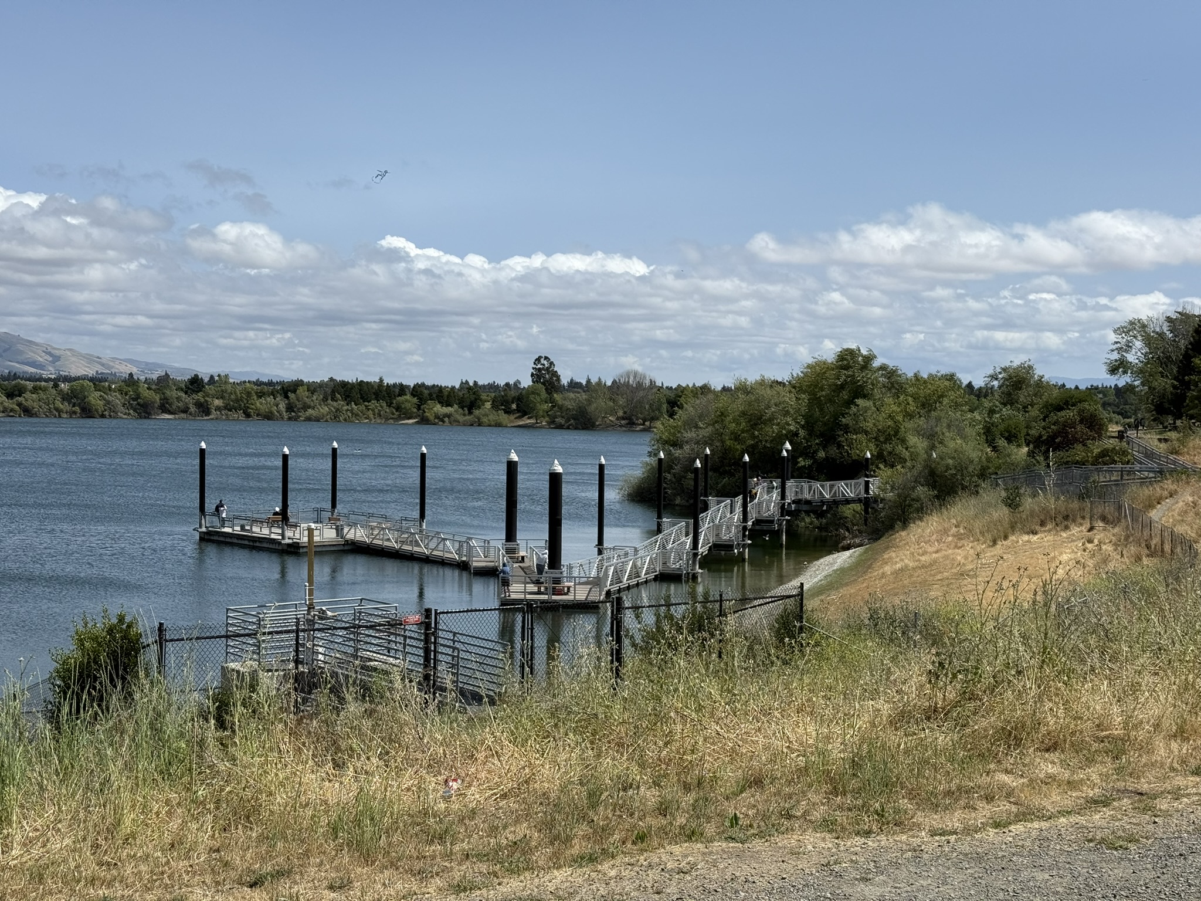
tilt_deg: -1.6
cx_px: 600
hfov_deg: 39.7
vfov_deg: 30.3
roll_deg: -0.6
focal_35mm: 48
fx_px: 1665
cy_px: 450
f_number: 1.78
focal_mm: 6.76
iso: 64
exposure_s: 1/7874
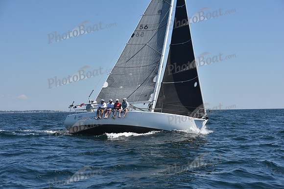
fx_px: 552
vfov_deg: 19.5
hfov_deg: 28.8
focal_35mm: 70
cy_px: 94
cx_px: 142
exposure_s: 1/1000
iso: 200
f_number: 8
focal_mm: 70
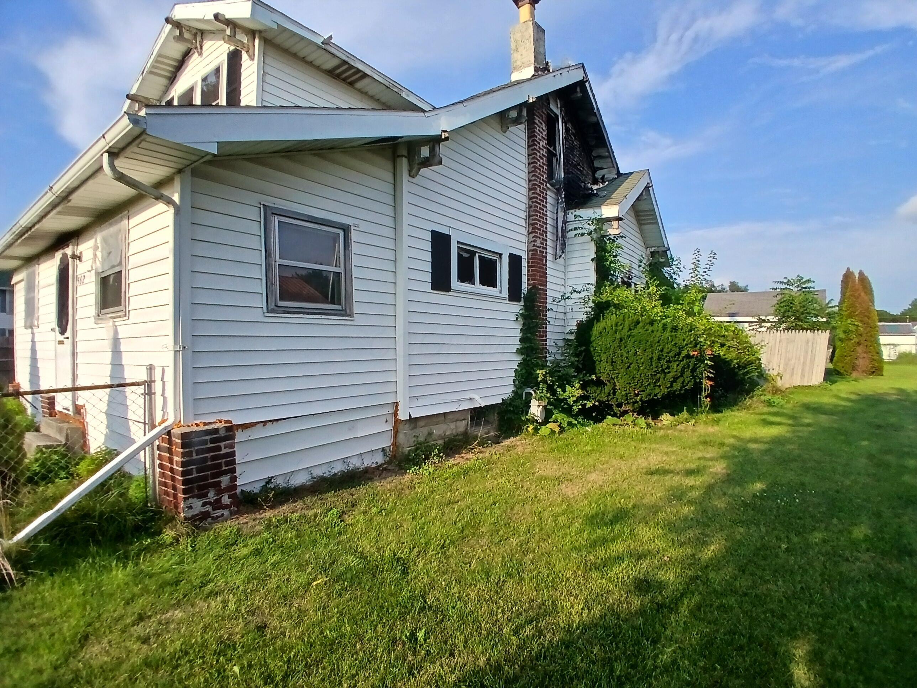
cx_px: 458
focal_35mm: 17
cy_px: 344
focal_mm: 1.4
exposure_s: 1/967
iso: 50
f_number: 2.2
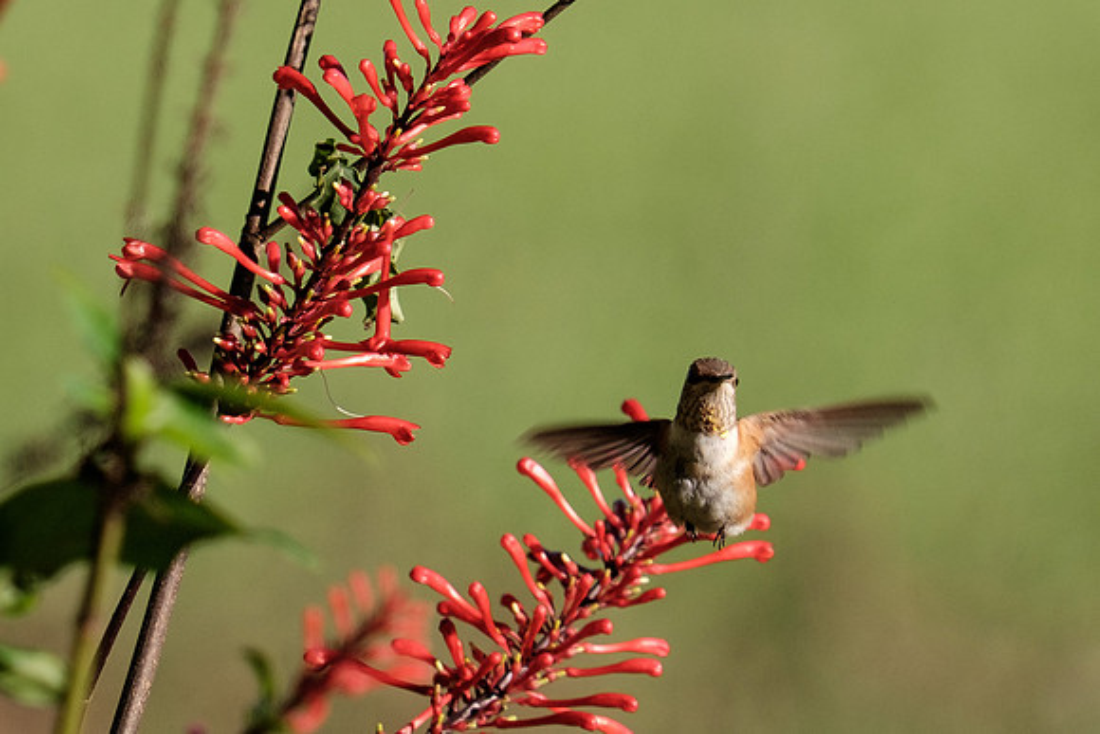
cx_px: 348
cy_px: 270
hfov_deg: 2.9
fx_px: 21773
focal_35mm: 712
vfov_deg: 1.9
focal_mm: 200
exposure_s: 1/1600
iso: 200
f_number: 4.8
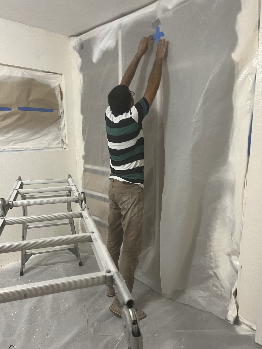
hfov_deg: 53.1
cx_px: 131
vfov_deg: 67.3
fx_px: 262
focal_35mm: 26
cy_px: 174
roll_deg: +3.0
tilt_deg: -9.7
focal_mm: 5.7
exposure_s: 1/41
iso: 160
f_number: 1.5
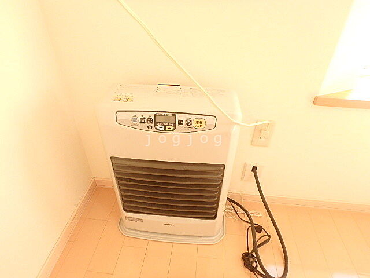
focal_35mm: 21
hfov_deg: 79.0
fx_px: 224
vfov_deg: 63.4
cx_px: 185
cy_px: 139
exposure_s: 1/40
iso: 200
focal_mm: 3.7
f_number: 3.5
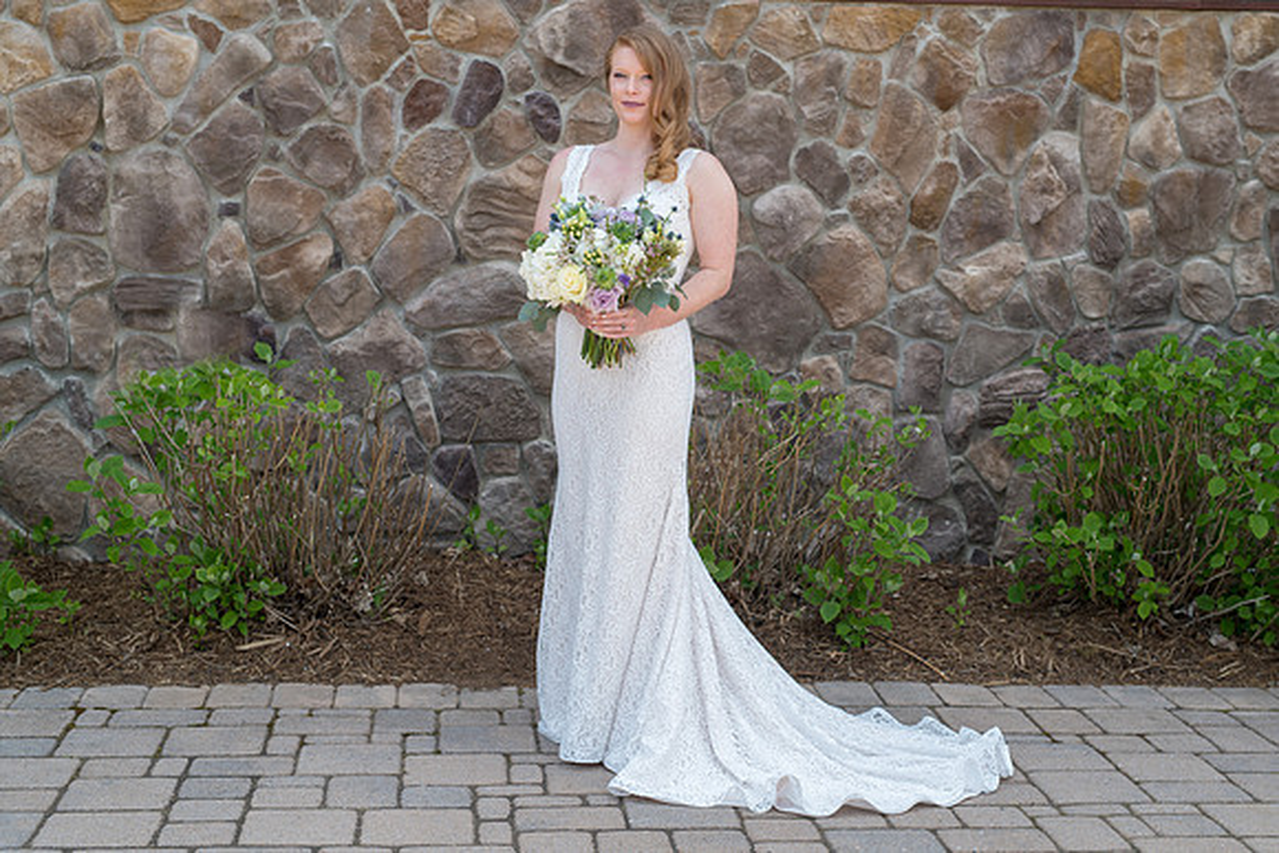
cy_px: 421
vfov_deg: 24.9
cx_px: 684
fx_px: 1937
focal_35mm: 55
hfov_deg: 36.5
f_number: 4.5
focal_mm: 50
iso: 100
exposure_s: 1/250
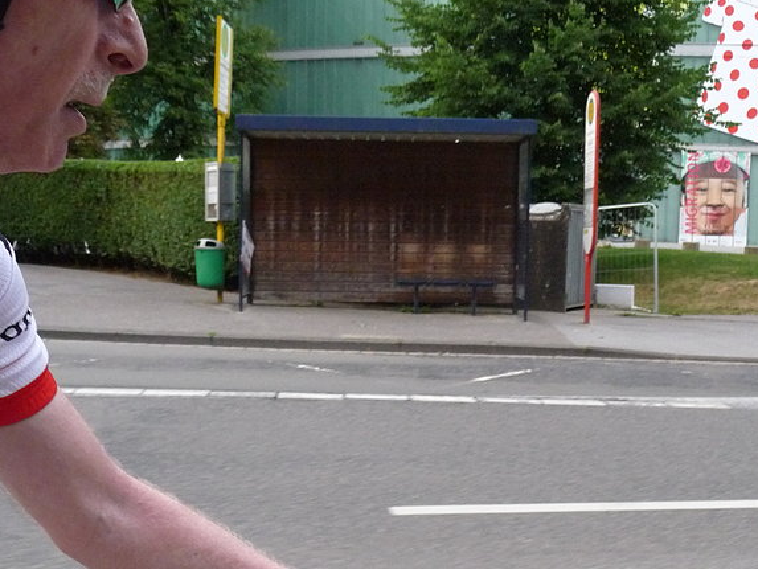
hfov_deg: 42.9
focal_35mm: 44
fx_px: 964
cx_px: 394
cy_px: 306
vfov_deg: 32.9
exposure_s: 1/200
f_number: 3.3
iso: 400
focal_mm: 4.7
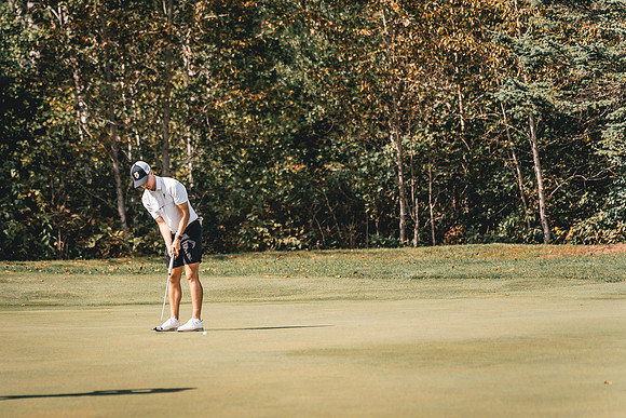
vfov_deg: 6.7
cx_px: 195
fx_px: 3592
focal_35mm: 207
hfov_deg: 10.0
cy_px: 254
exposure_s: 1/1600
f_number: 2.8
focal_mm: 150
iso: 100
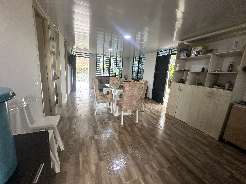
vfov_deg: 85.7
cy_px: 92
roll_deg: -5.0
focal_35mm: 14
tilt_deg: -9.3
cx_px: 123
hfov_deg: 102.1
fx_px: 99
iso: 250
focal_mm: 2.22
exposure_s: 1/99
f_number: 2.2
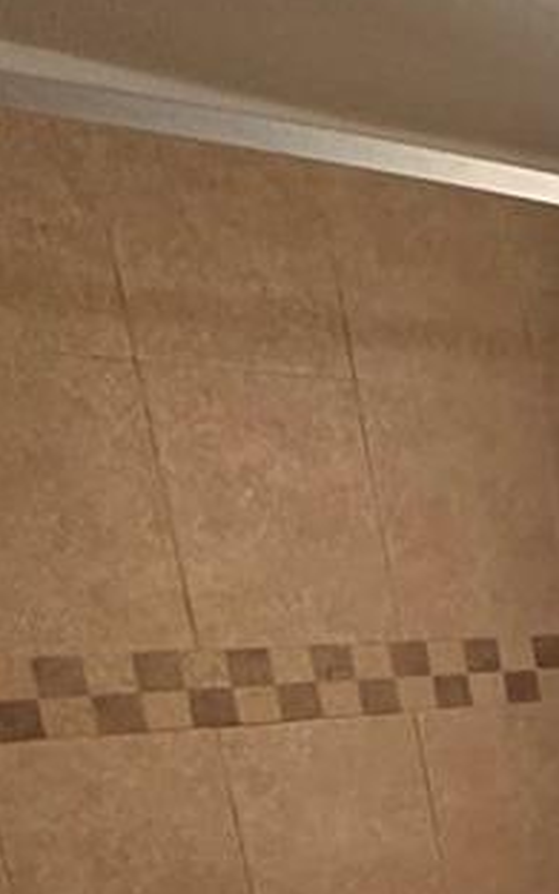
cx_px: 1281
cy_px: 951
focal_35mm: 57
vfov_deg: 32.0
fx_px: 1389
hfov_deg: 15.2
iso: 320
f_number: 2.2
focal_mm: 2.22
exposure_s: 1/60
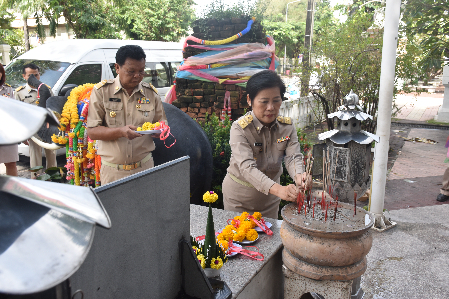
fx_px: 412
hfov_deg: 57.2
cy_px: 150
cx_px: 224
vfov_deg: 40.0
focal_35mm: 33
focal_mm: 22
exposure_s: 1/200
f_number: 7.1
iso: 400
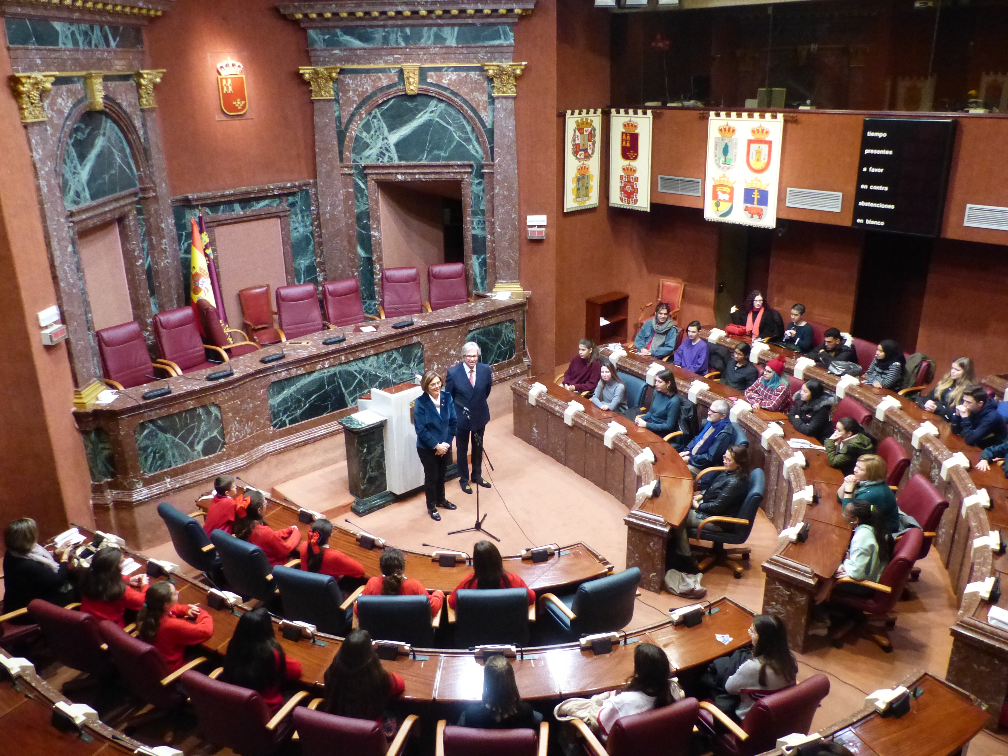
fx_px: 815
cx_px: 504
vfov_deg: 49.7
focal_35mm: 28
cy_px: 378
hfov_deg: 63.4
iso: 800
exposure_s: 1/30
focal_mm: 5.1
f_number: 2.8
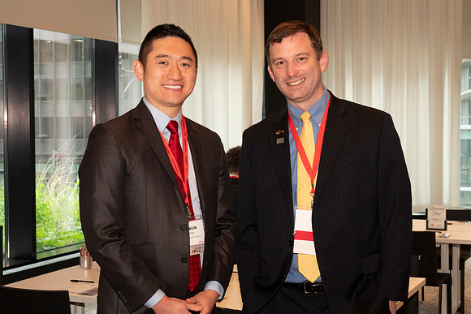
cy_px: 157
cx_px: 236
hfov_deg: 33.4
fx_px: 785
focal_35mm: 60
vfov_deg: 22.6
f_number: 9
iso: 2500
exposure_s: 1/60
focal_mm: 40
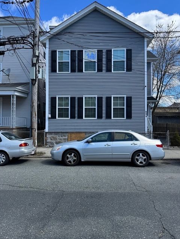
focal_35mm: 25
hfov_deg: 54.9
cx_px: 91
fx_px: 173
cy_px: 117
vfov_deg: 69.4
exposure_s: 1/1678
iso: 80
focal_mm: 6.76
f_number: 1.78
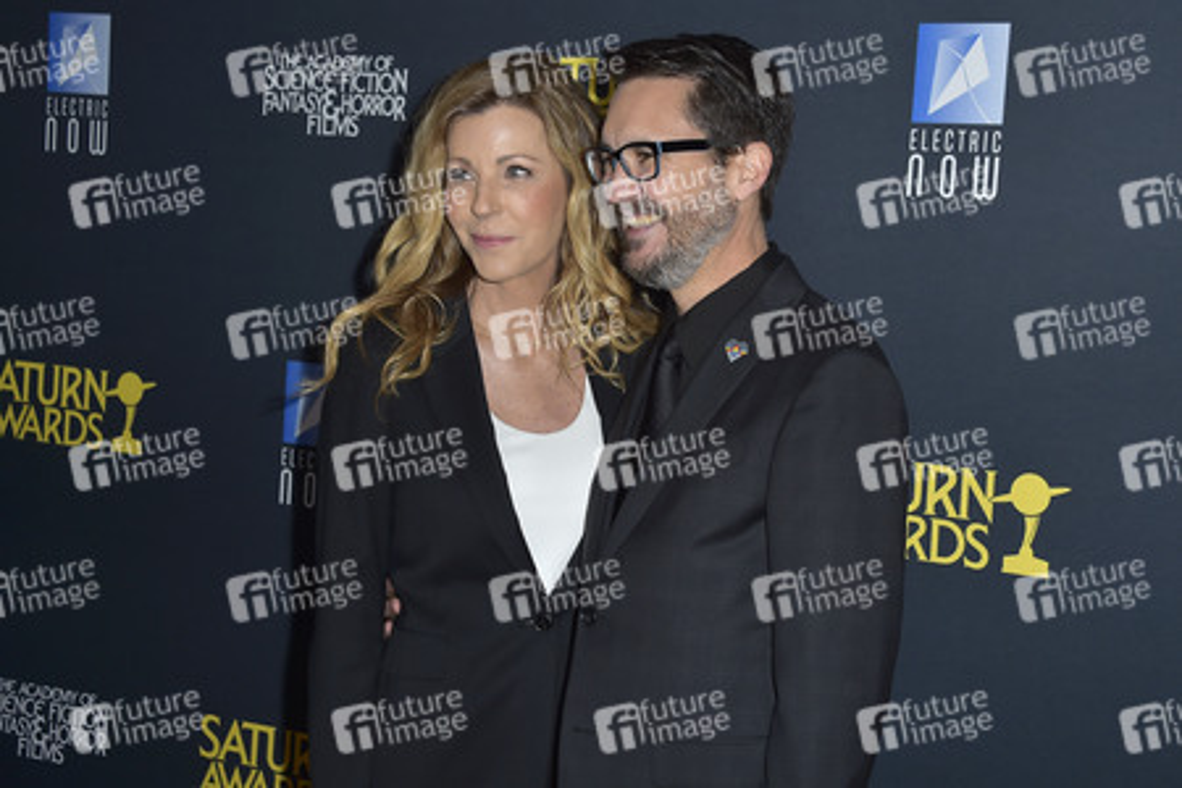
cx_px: 591
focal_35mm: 52
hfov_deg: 38.2
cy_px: 394
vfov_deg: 26.0
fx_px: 1707
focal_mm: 52
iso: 250
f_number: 6.3
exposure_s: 1/250
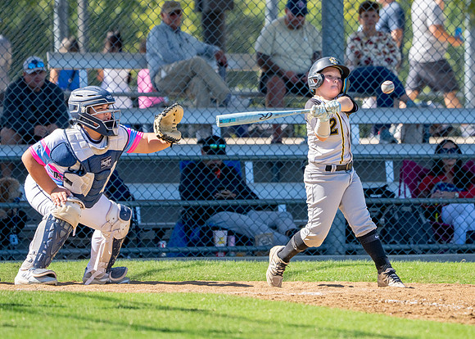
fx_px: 5348
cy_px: 140
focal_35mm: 397
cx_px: 313
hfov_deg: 5.1
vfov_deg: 3.6
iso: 800
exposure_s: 1/3200
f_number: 5.6
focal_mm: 276
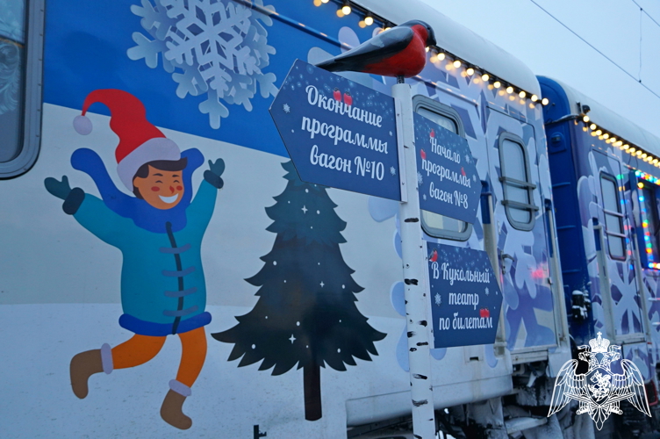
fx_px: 632
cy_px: 220
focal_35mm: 34
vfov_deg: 38.3
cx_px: 330
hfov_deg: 55.1
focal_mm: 23
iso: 800
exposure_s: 1/160
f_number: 4
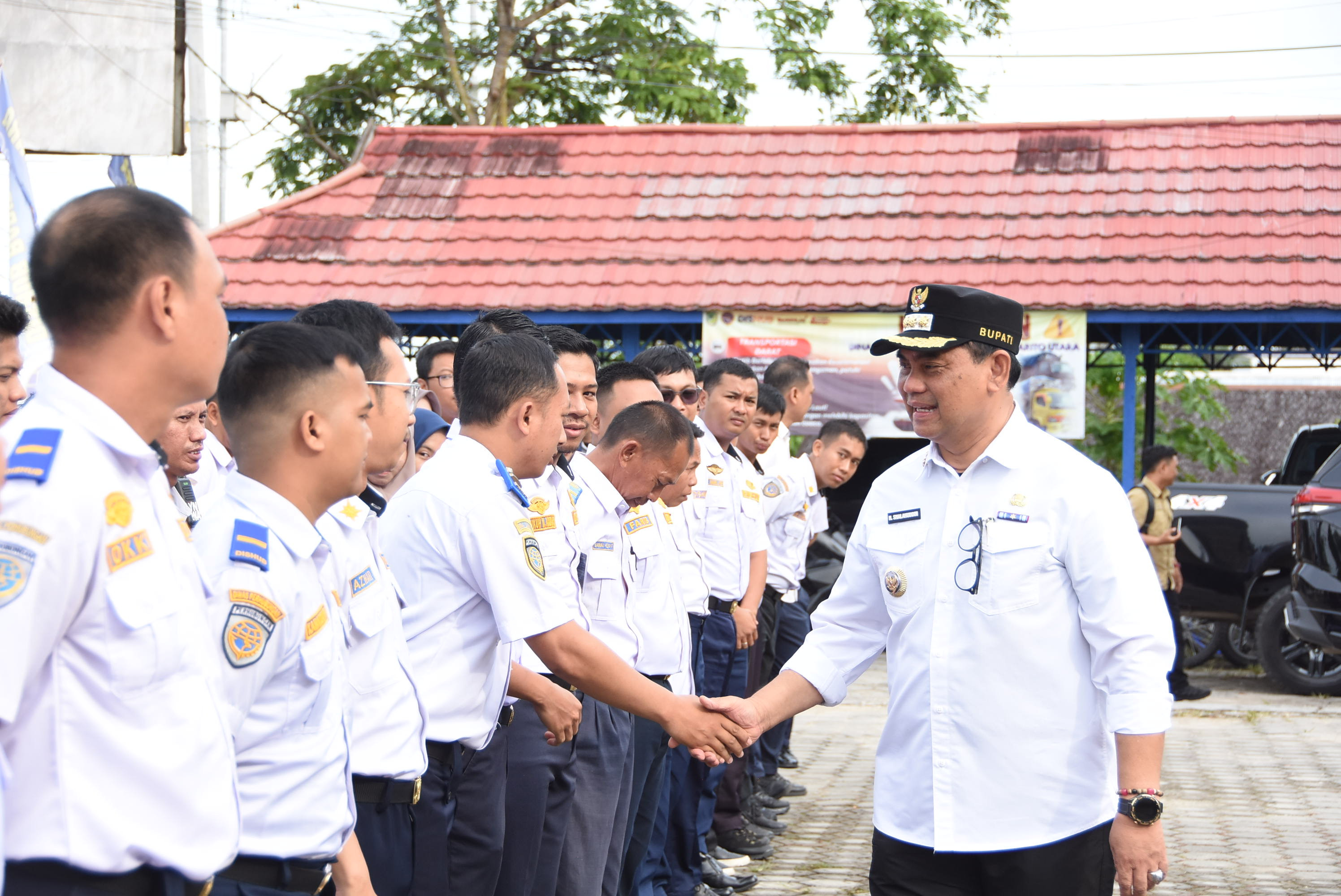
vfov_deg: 15.2
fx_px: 3355
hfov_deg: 22.6
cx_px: 670
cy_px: 448
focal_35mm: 90
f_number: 4.8
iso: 640
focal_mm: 60
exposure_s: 1/800
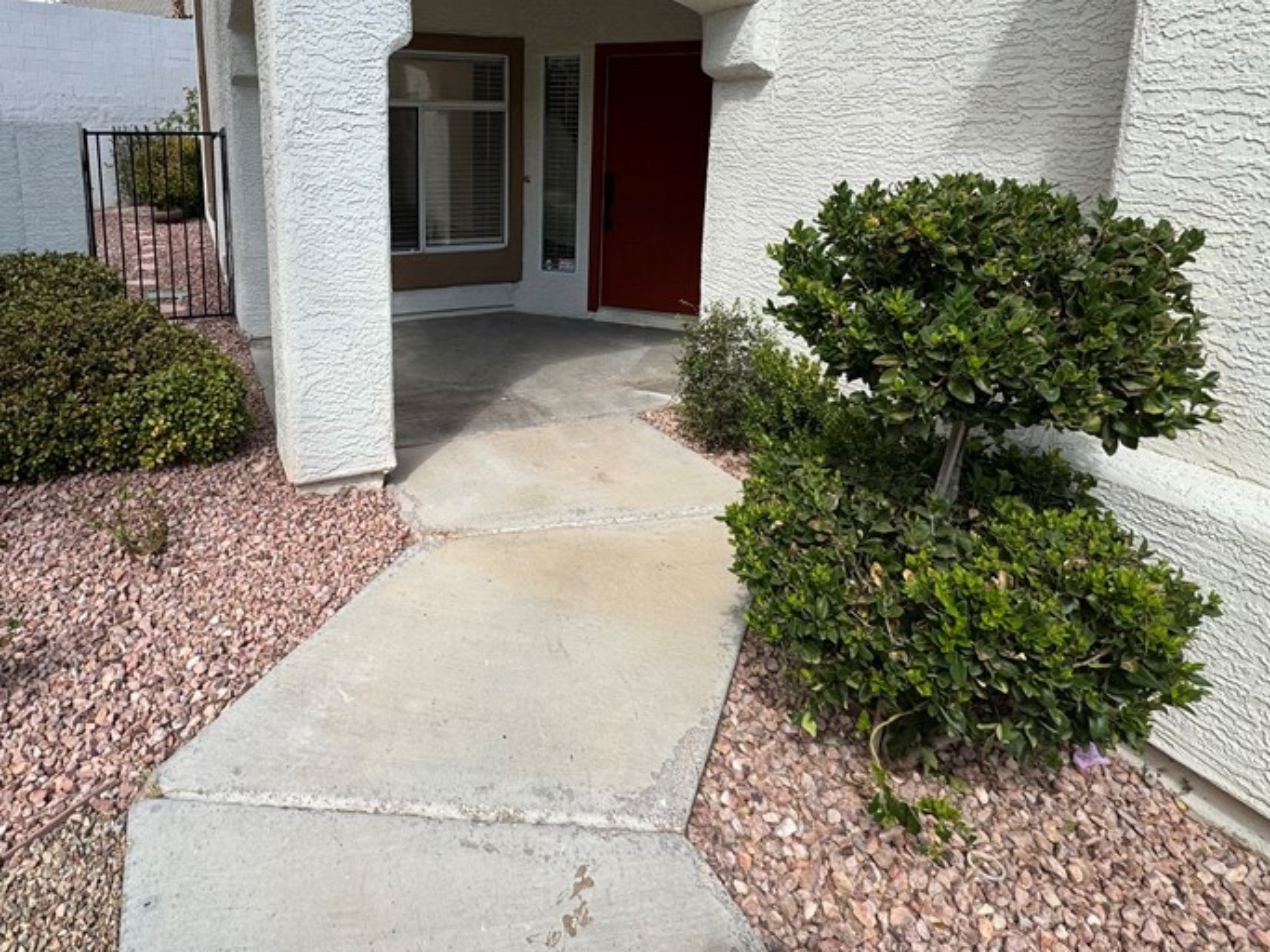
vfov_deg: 60.7
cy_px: 264
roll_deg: +0.3
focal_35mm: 21
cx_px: 476
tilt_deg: -10.7
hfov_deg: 77.6
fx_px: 770
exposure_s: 1/968
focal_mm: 2.22
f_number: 2.2
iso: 40
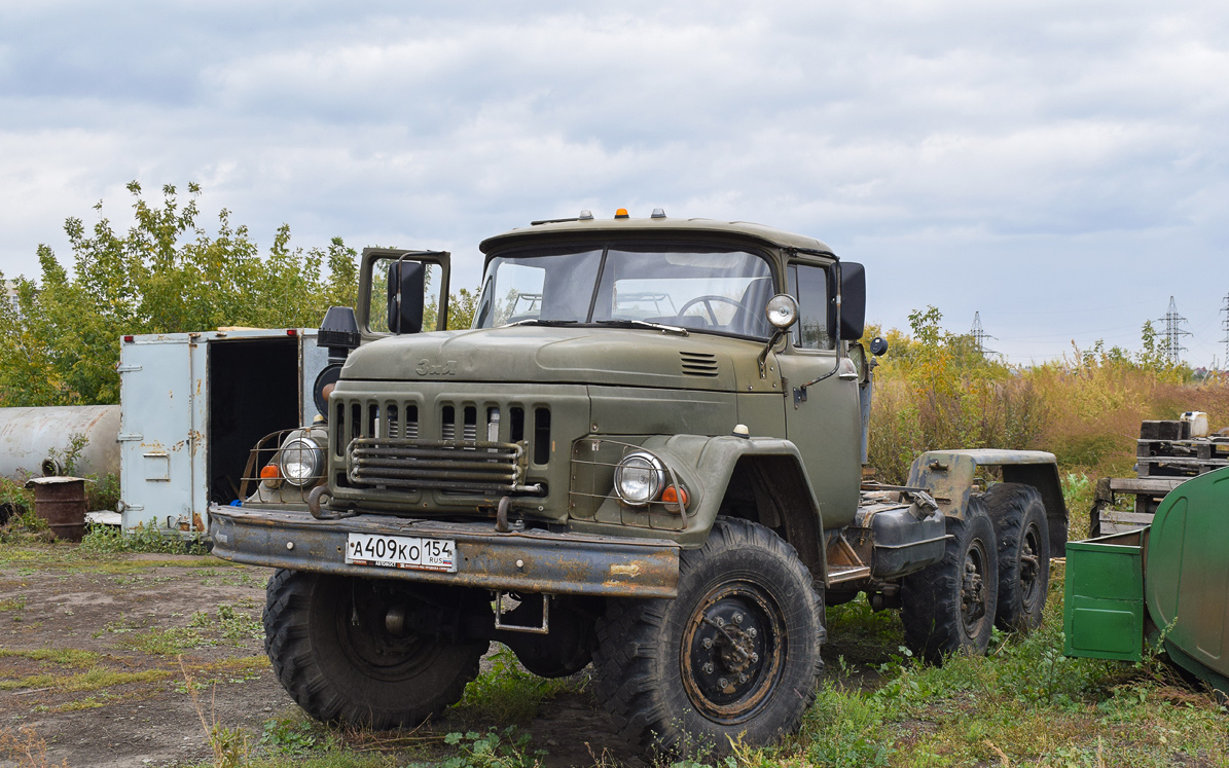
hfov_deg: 46.2
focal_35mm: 43
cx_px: 616
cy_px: 410
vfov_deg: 29.9
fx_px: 1440
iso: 400
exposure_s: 1/250
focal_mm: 28
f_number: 8
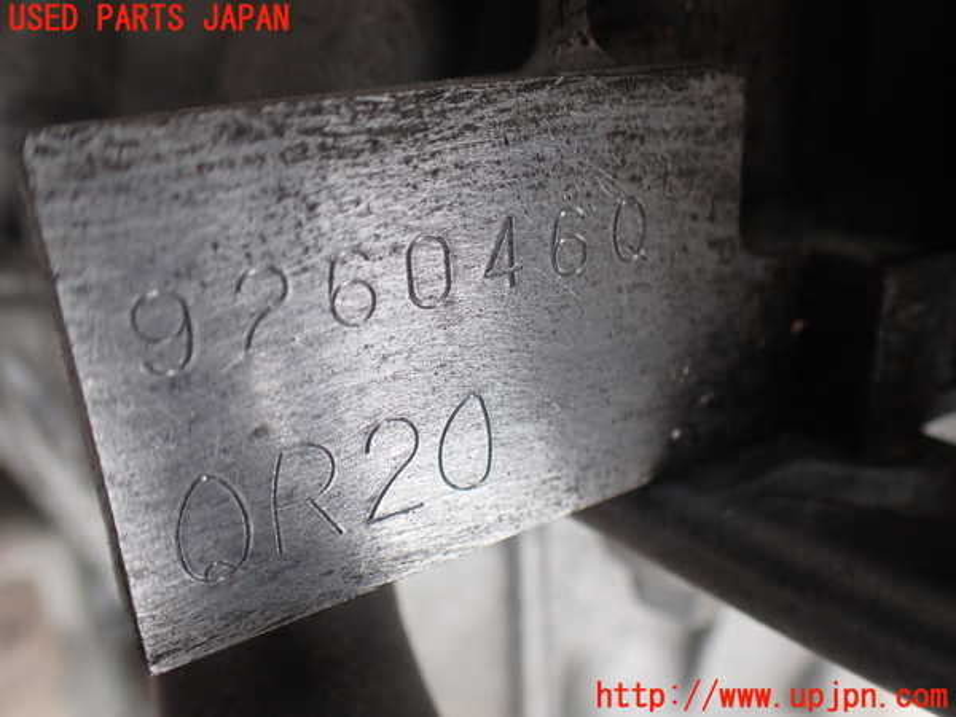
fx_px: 829
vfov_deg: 46.8
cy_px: 358
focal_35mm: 30
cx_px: 478
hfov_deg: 60.0
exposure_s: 1/125
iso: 160
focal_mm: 5.4
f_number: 2.3
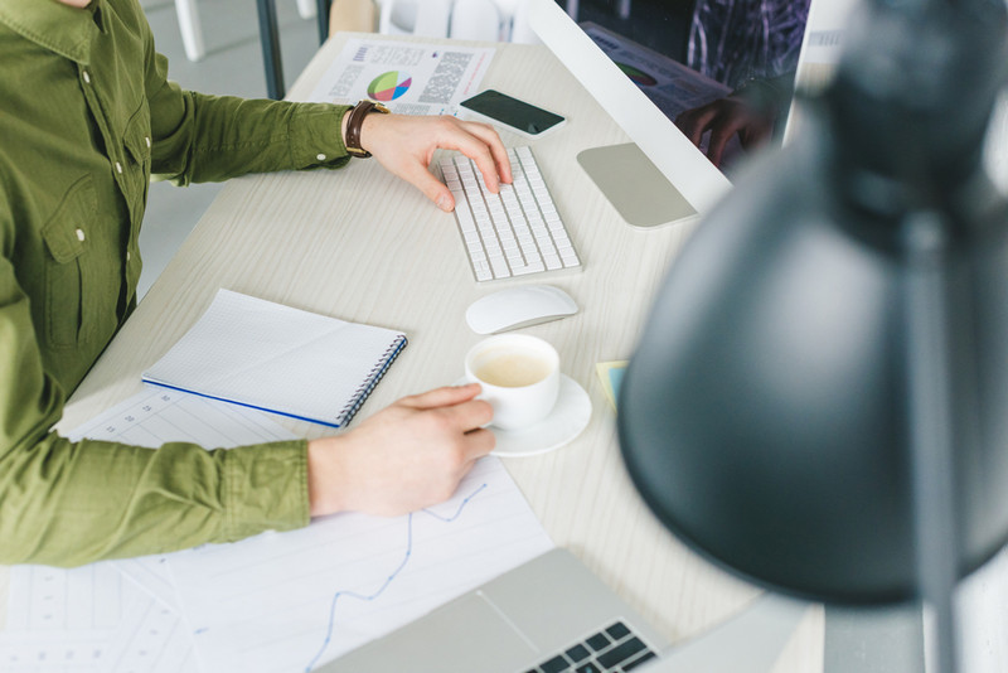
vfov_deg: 27.0
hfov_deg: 39.6
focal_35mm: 50
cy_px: 336
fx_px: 1400
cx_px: 504
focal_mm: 50
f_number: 3.5
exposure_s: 1/40
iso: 800
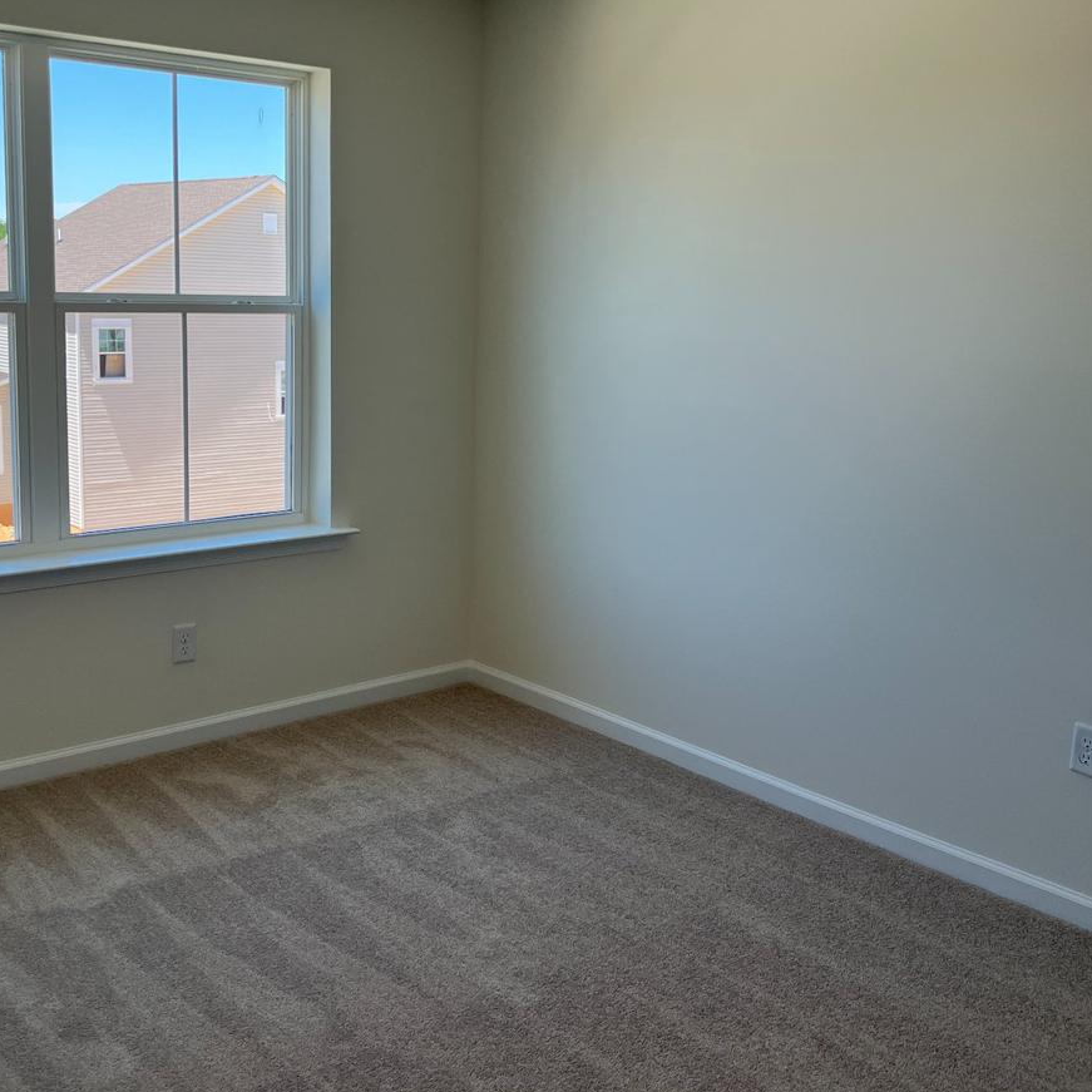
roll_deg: -2.2
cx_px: 518
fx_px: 1356
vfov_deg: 43.8
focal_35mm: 38
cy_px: 491
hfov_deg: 43.8
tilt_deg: -9.4
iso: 50
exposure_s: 1/486
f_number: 1.5
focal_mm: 5.7
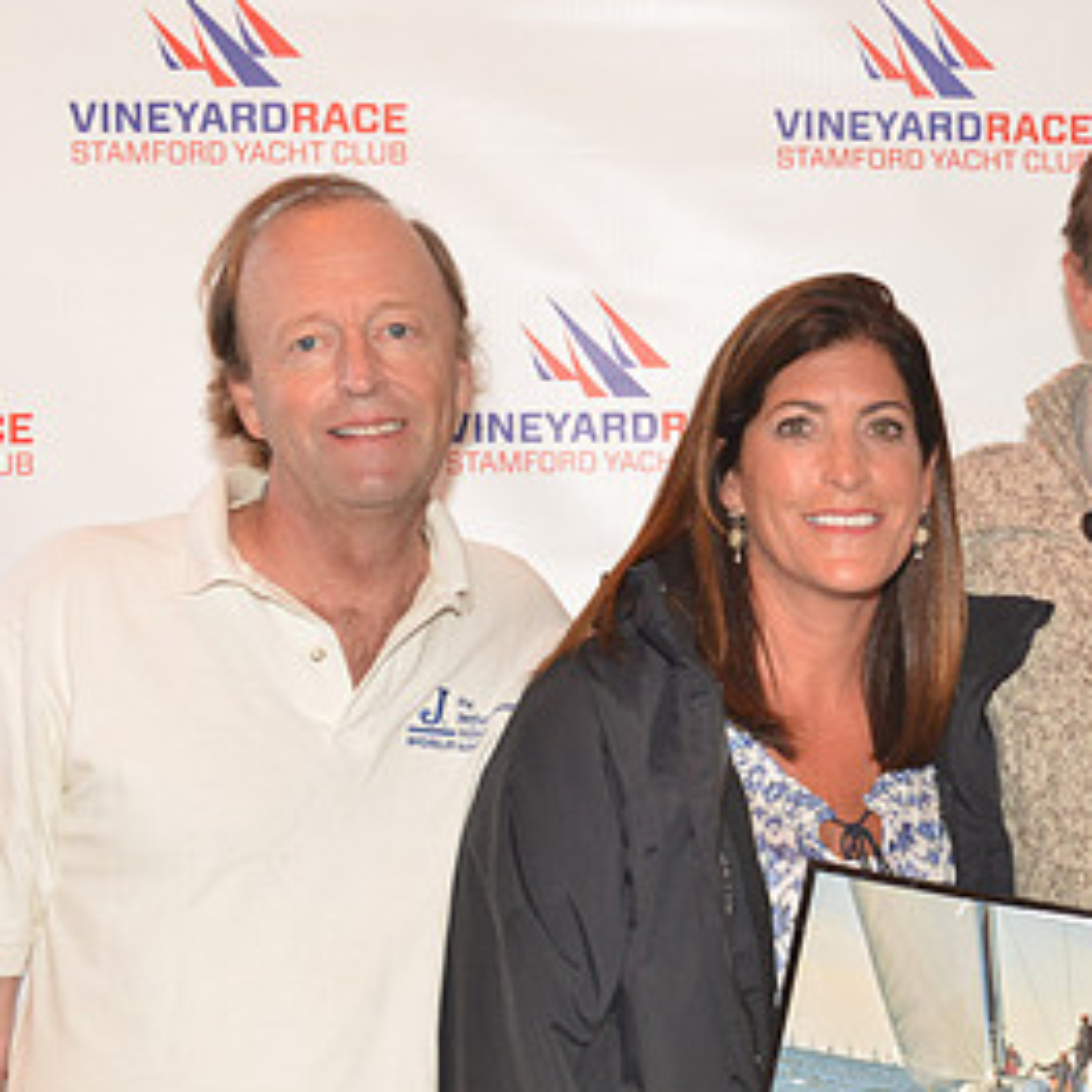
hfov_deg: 23.6
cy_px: 589
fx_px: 2534
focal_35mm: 71
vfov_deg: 24.3
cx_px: 997
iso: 2000
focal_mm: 38
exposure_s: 1/15
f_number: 9
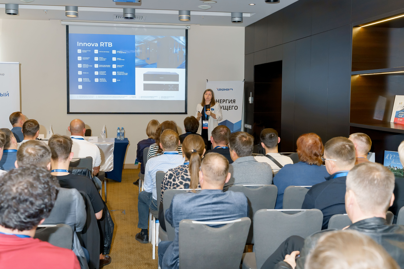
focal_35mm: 40
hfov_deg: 48.6
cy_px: 134
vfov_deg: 33.5
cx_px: 202
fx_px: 447
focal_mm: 38
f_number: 4.5
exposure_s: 1/125
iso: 1600
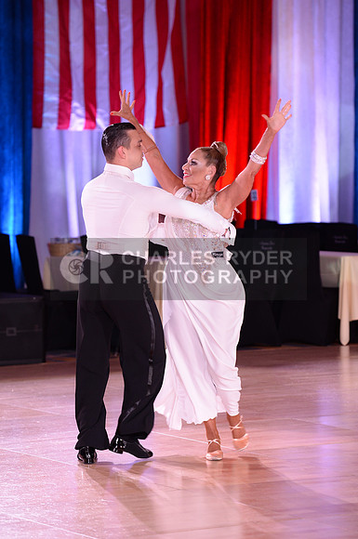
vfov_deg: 12.9
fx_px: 2394
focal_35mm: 160
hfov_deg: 8.6
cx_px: 179
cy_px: 270
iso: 1600
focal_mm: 160
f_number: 4
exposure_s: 1/250
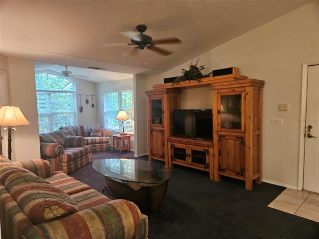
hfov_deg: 73.9
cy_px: 120
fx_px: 212
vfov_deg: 58.9
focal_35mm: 23
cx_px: 160
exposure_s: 1/40
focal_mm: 5.4
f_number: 1.8
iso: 500
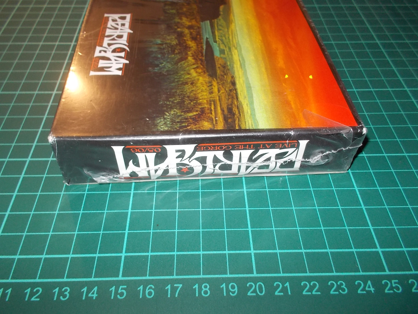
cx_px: 209
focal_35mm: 29
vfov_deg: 48.2
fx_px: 350
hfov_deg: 61.7
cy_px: 157
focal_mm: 4.1
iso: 200
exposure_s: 1/30
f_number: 3.3
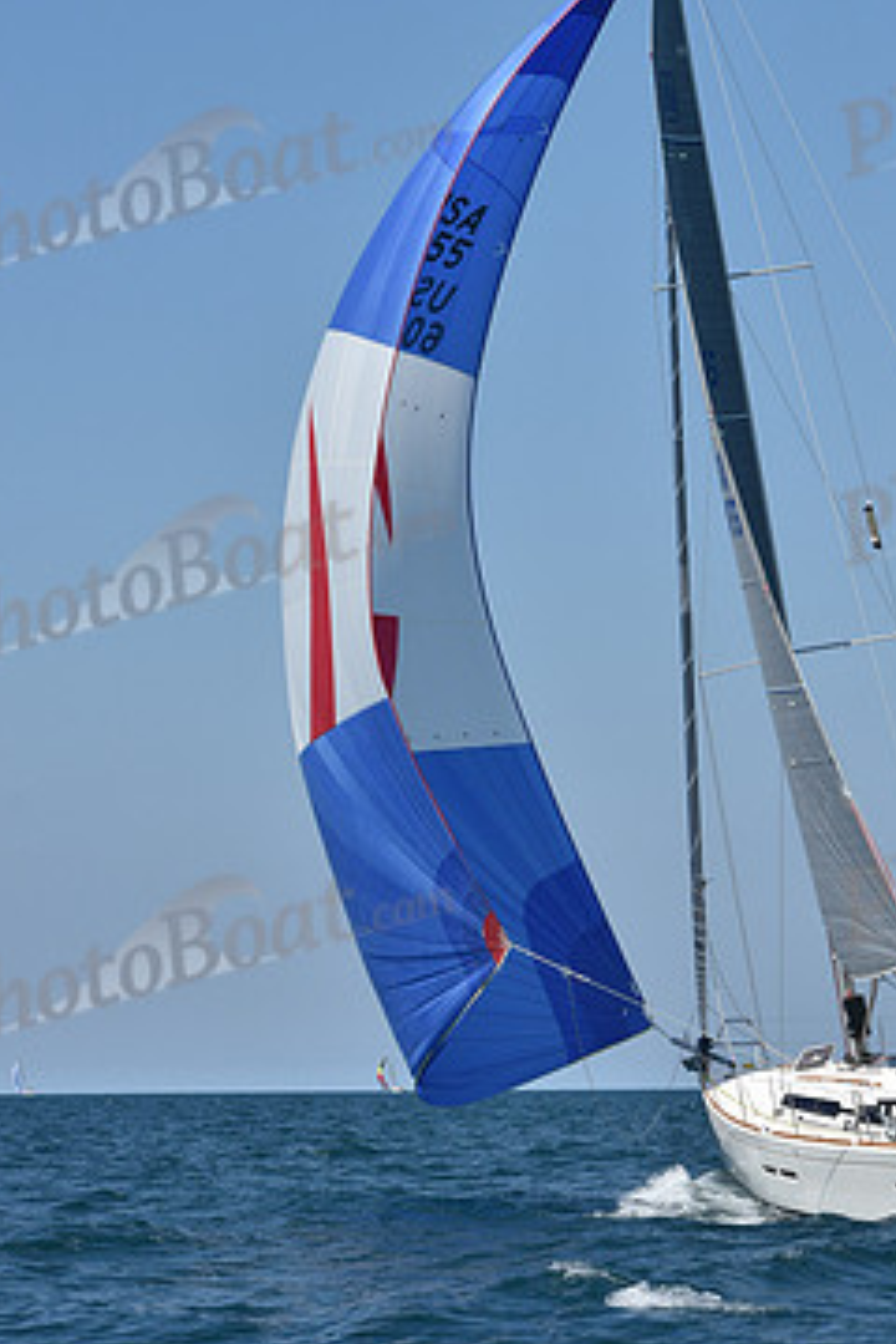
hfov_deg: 10.4
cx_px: 648
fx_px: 4928
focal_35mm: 132
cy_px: 329
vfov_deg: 15.5
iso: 250
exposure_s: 1/1600
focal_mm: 82
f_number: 8
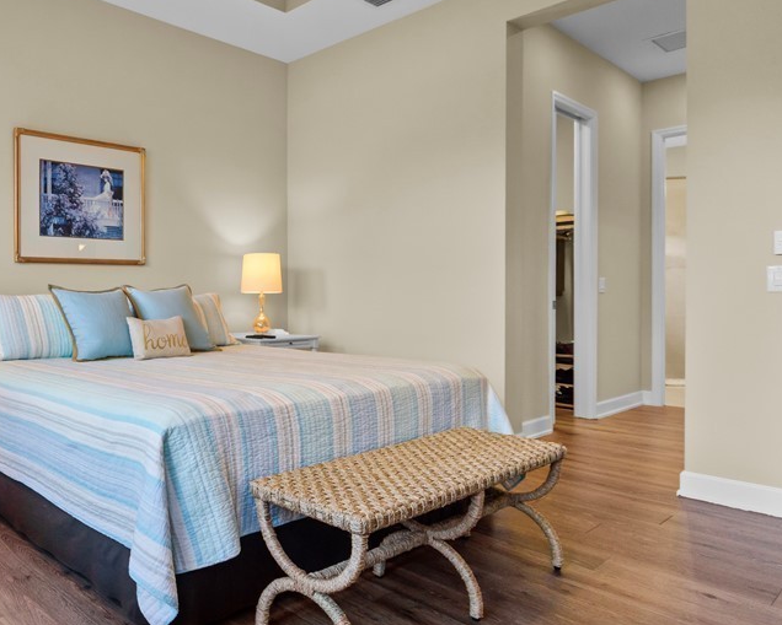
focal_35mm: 24
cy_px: 306
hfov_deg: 62.5
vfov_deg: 58.8
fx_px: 556
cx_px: 125
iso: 800
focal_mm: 10
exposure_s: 1/100
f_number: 5
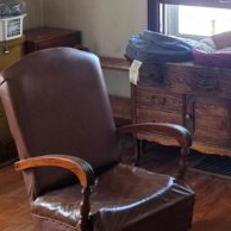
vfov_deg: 20.2
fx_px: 634
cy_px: 23
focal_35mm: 84
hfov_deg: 19.9
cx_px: 237
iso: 200
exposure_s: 1/120
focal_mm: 5.4
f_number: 1.8
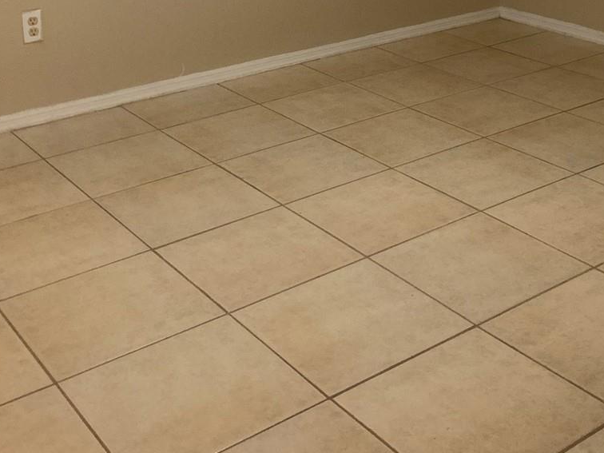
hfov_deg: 34.7
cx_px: 384
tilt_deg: -10.1
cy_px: -7
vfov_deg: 25.2
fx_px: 960
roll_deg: +0.9
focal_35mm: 55
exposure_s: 1/40
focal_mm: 4.25
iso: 400
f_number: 1.8
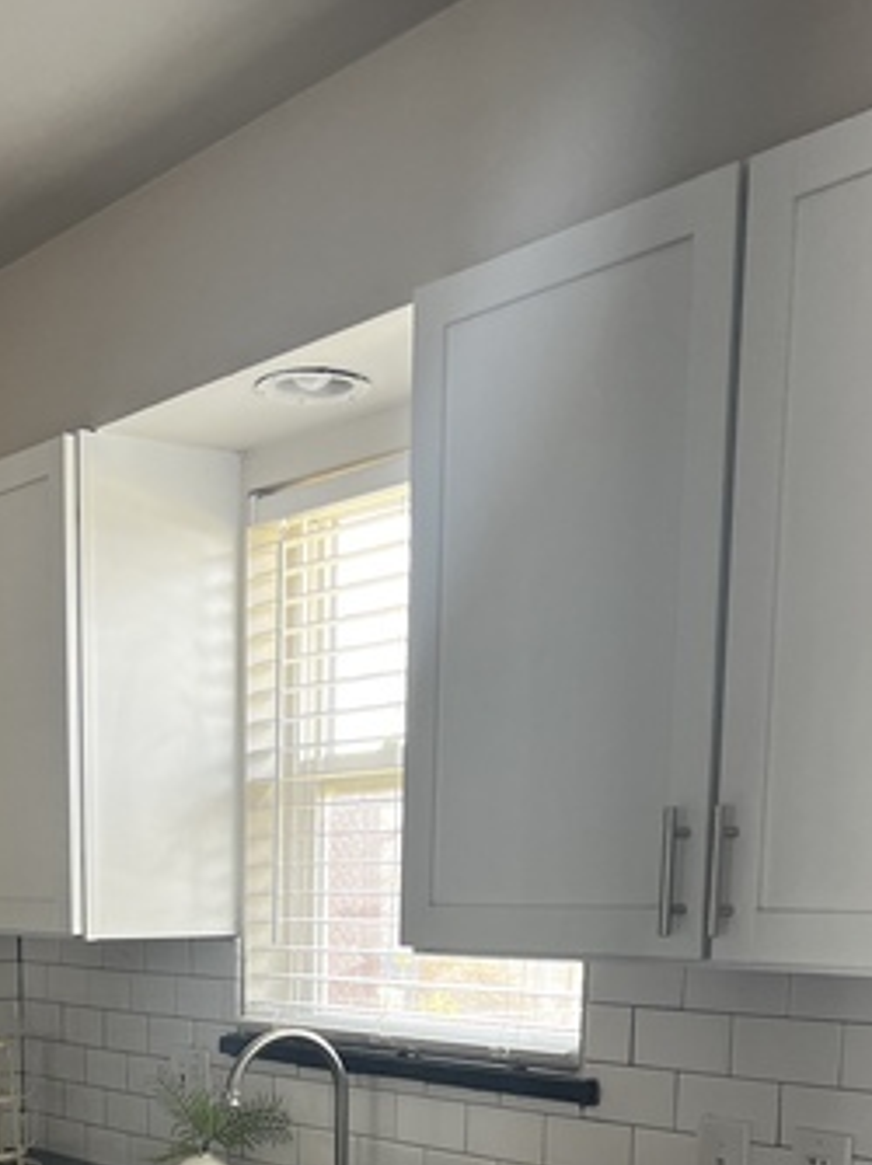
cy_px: 1156
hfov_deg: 27.6
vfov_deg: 33.8
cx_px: 216
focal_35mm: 52
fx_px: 1749
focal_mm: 5.7
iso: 125
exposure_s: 1/120
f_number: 1.5
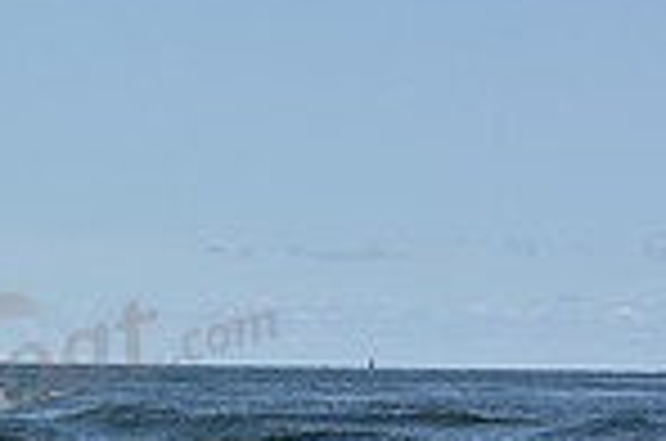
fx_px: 5077
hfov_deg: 7.3
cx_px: -585
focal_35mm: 275
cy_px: -241
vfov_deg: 4.9
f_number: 9
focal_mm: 70
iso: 250
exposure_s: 1/1000
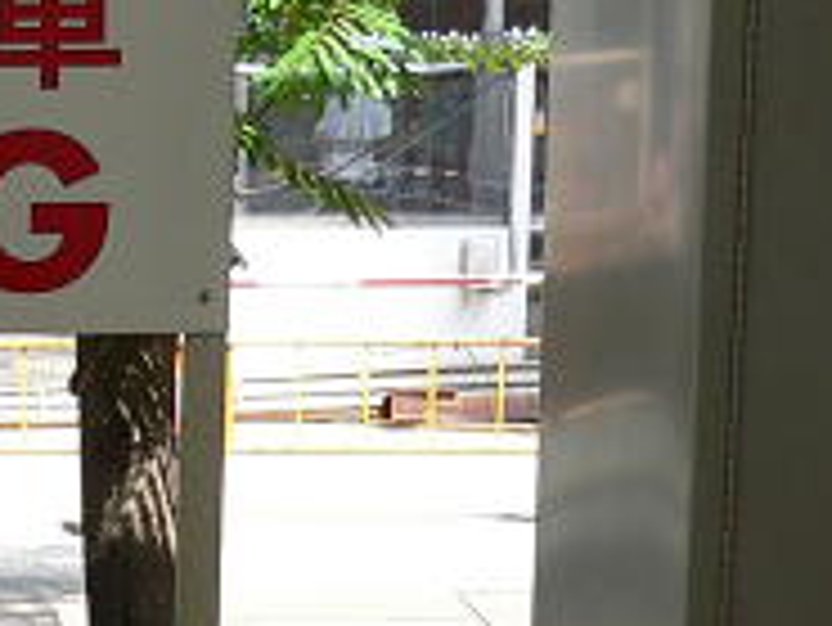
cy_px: 712
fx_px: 2910
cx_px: -405
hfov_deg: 15.1
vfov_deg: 12.0
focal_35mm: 121
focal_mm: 5.8
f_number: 2.8
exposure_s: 1/200
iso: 64
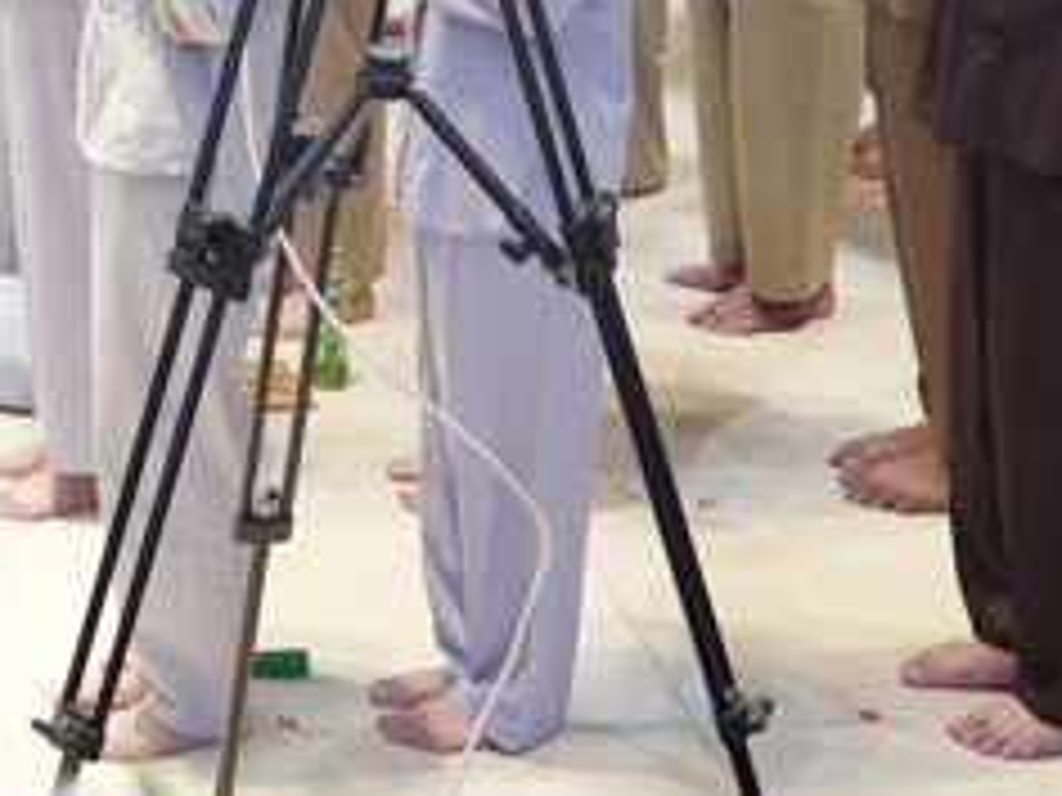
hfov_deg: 13.5
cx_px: -439
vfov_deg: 10.2
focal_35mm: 139
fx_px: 4264
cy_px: -486
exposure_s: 1/200
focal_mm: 35
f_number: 2.8
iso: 2500
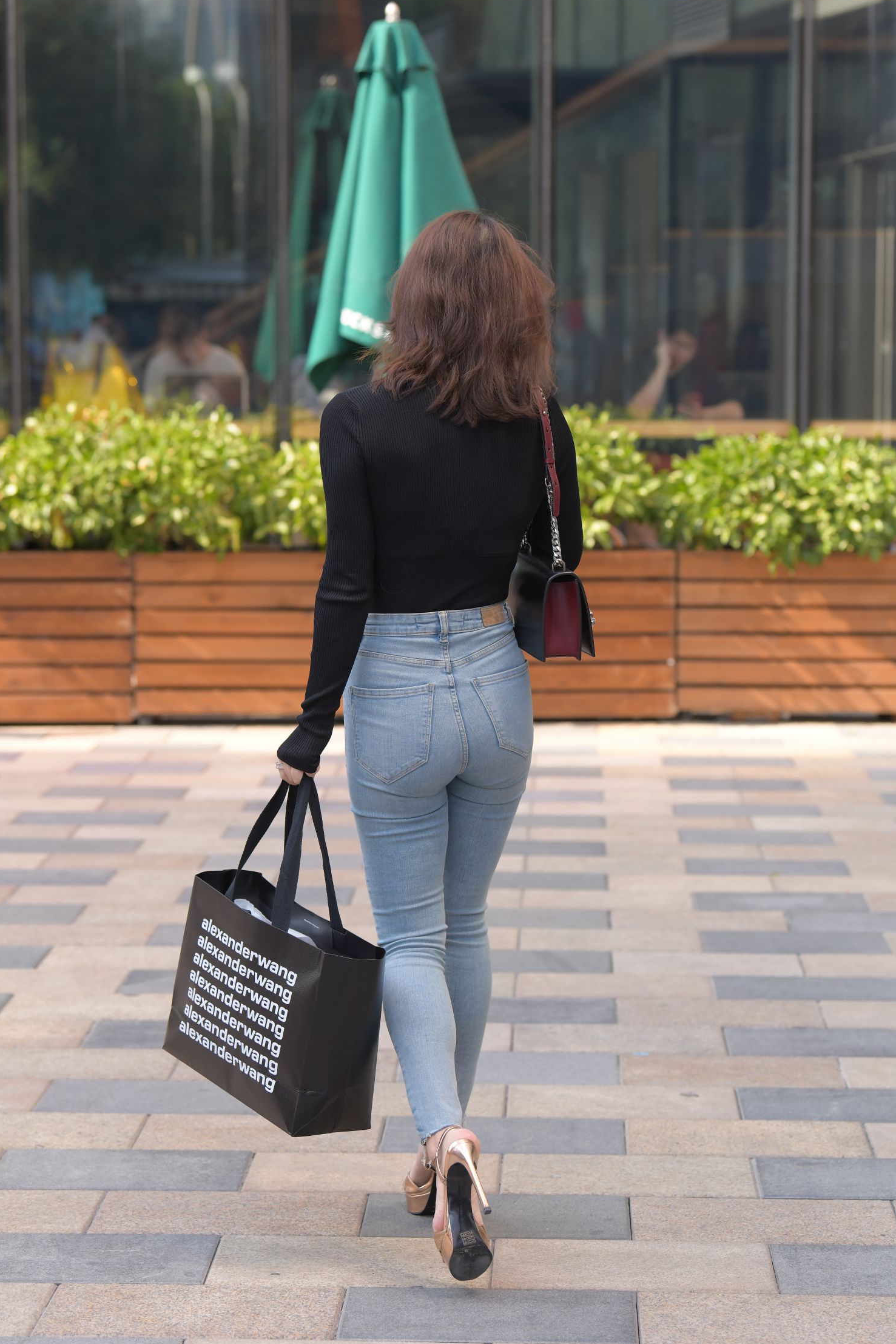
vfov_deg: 21.5
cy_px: 621
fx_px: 3546
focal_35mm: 95
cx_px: 480
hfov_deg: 14.4
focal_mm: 85
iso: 500
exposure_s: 1/1000
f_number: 4
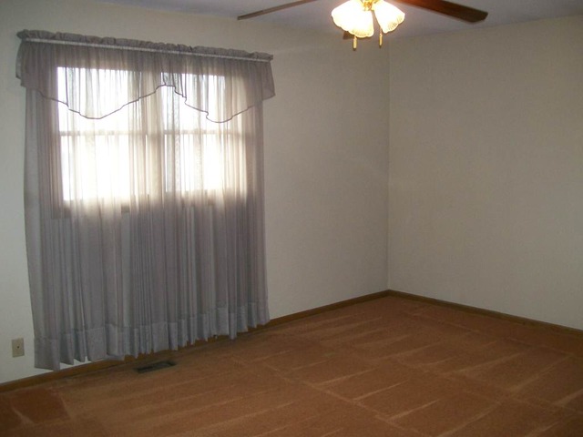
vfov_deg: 39.7
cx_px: 292
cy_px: 218
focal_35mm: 36
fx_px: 606
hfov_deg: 51.4
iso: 140
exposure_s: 1/64
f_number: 2.7
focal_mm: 6
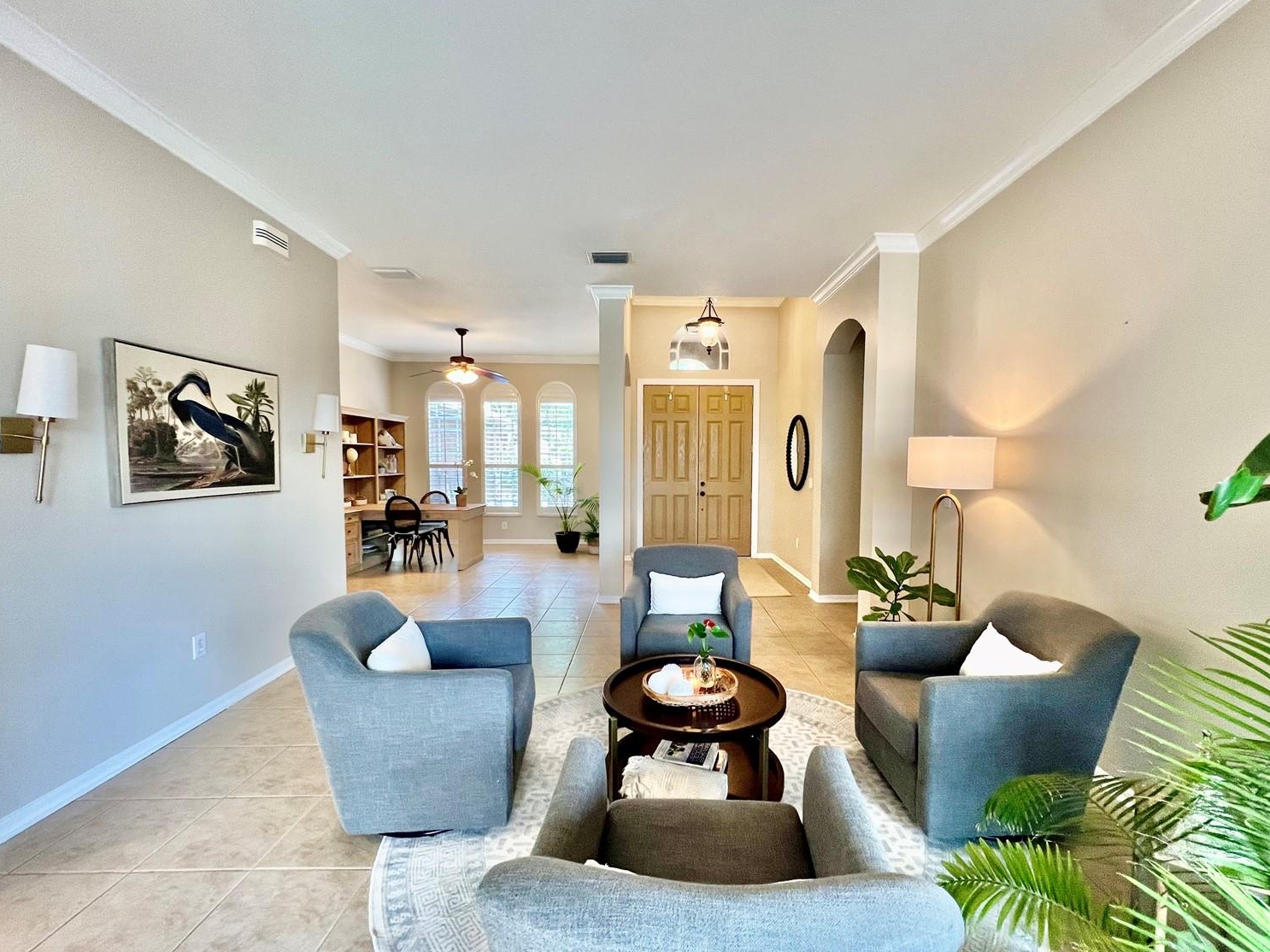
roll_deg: -0.4
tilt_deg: -4.4
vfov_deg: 85.6
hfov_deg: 102.0
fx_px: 514
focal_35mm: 14
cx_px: 667
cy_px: 493
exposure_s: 1/60
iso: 200
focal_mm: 1.57
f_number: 1.8
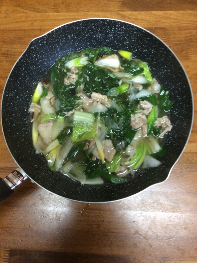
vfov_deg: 56.9
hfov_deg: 44.1
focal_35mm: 32
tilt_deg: -77.3
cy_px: 132
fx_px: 243
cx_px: 98
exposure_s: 1/25
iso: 160
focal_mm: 3.3
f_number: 2.4
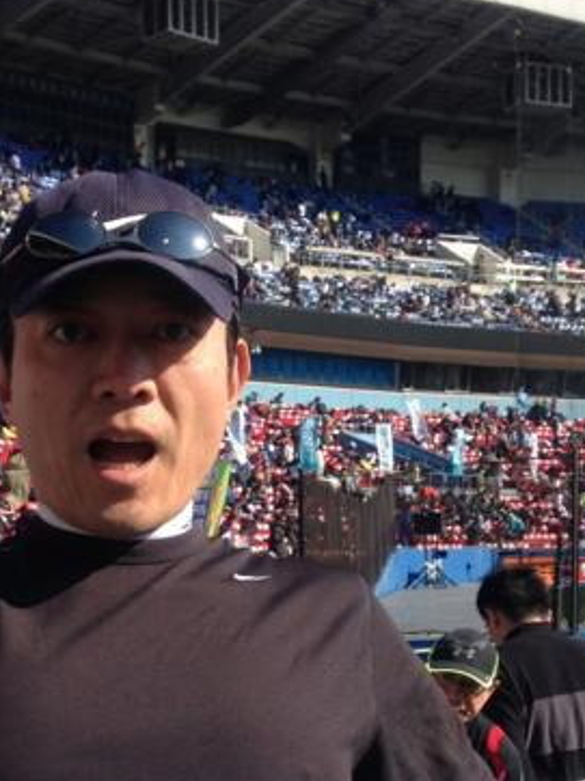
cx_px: 91
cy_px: 695
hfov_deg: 19.9
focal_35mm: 73
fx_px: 1647
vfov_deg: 25.9
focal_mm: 4.13
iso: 50
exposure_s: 1/968
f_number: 2.4
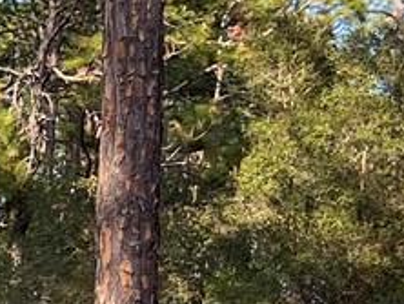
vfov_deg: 7.8
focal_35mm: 187
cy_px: 421
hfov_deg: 9.8
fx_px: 2185
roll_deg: -0.8
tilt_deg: +0.0
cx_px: -400
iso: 50
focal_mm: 5.7
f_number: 1.5
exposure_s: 1/743
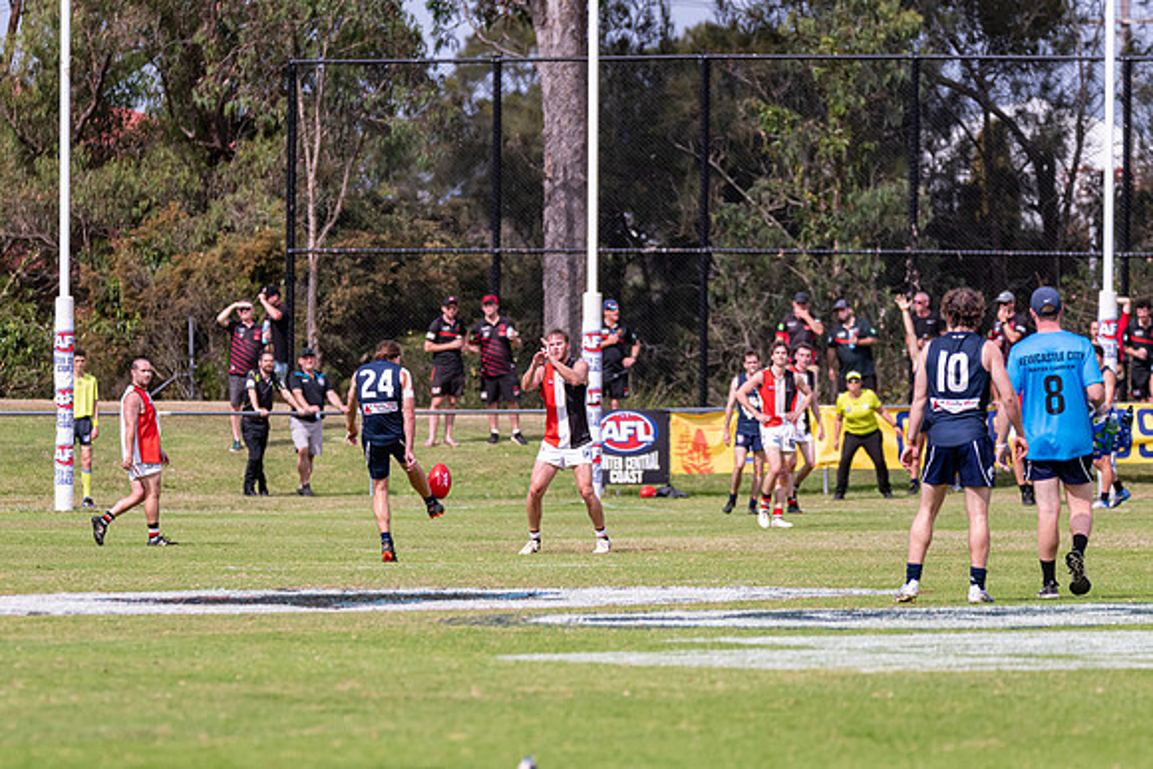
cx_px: 527
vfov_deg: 3.8
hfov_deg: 5.7
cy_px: 402
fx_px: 11656
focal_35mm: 364
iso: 800
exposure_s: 1/3200
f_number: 6.3
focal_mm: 300
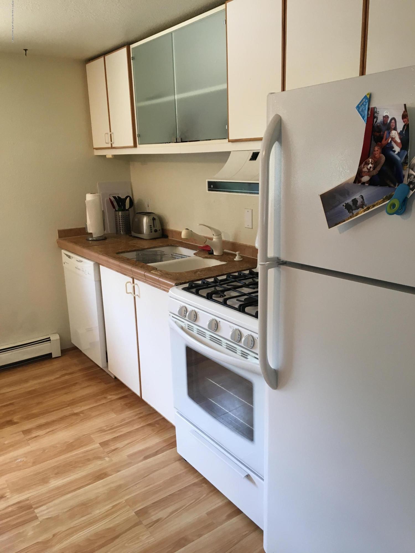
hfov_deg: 48.2
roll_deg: +0.4
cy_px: 276
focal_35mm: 29
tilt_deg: -14.1
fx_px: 464
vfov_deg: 61.7
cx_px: 208
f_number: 2.2
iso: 32
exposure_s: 1/30
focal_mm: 4.15
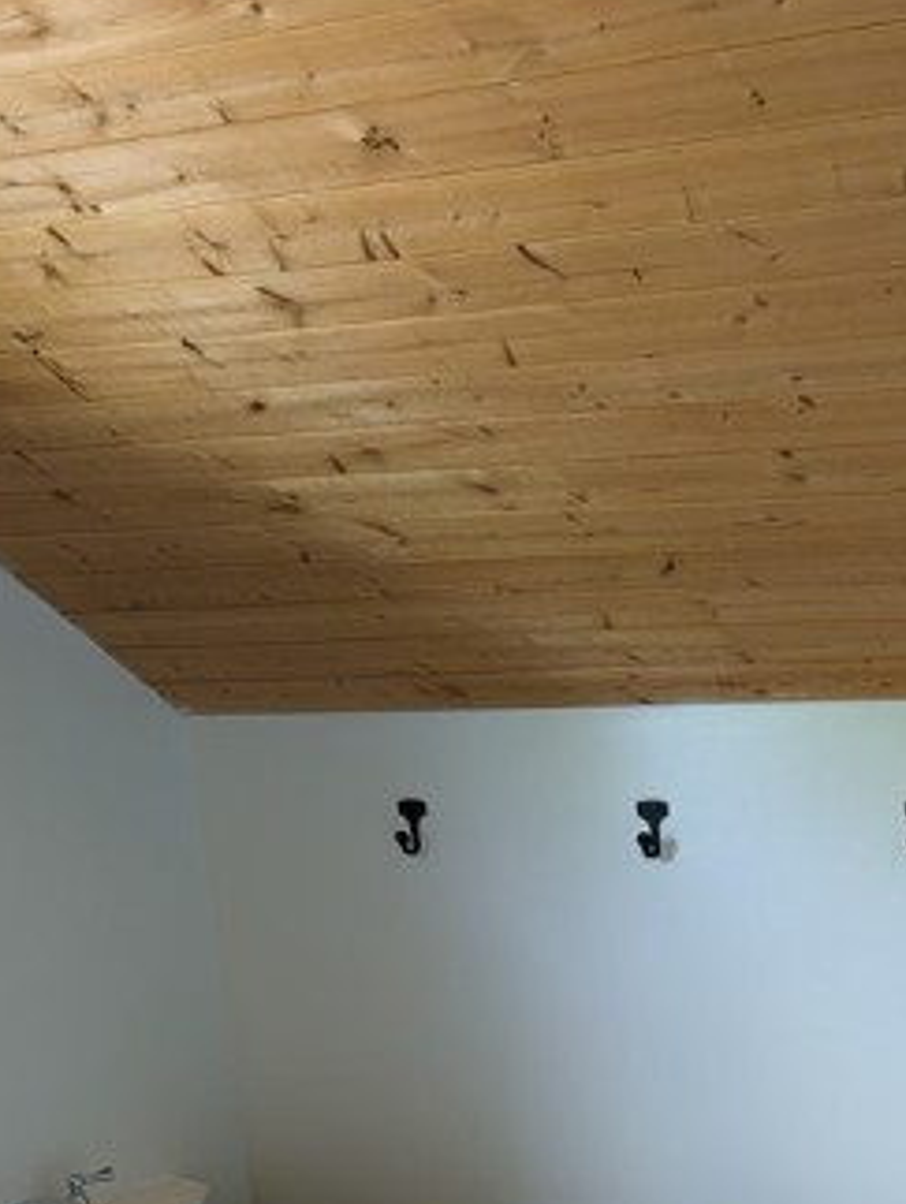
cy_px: 1379
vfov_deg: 29.8
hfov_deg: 24.4
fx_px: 1985
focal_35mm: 57
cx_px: 925
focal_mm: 6.9
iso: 100
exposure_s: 1/32.4
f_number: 1.68
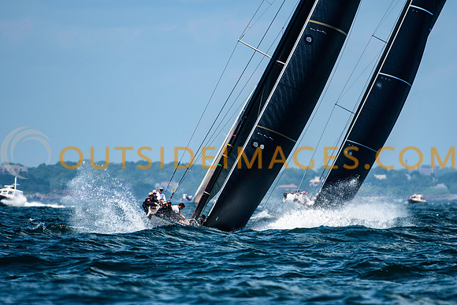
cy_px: 157
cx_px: 238
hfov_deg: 3.3
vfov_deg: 2.2
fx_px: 8003
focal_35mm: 630
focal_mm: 400
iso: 400
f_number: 5.6
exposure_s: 1/2000
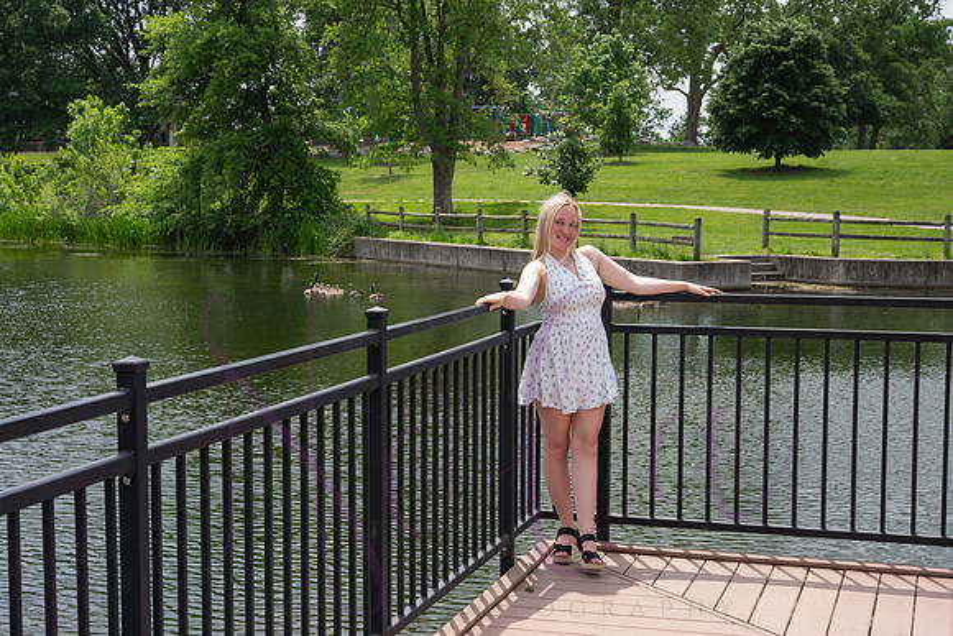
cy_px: 315
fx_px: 1486
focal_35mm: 56
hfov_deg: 35.6
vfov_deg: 24.2
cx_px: 478
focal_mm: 54
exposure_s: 1/400
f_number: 10
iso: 400
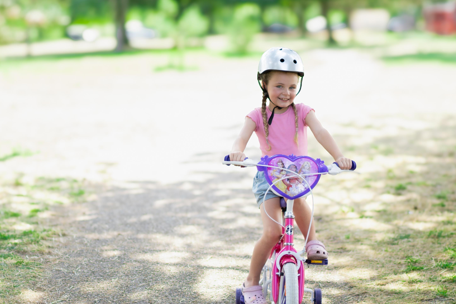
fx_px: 899
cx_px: 194
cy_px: 172
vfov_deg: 19.2
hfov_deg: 28.4
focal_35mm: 71
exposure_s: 1/500
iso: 100
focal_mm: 35
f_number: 1.4
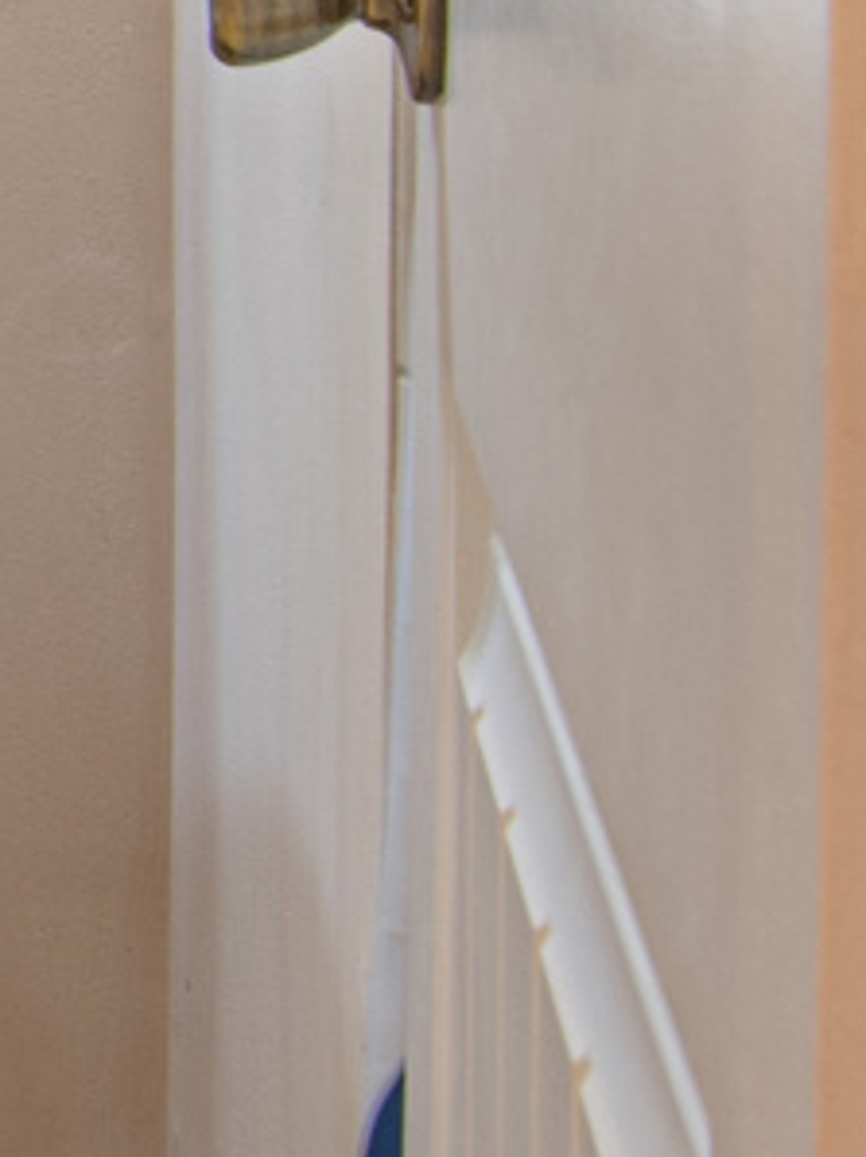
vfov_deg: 12.5
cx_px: -1870
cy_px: -633
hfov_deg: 8.2
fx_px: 4977
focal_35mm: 149
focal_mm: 14
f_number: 9
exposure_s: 1
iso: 64
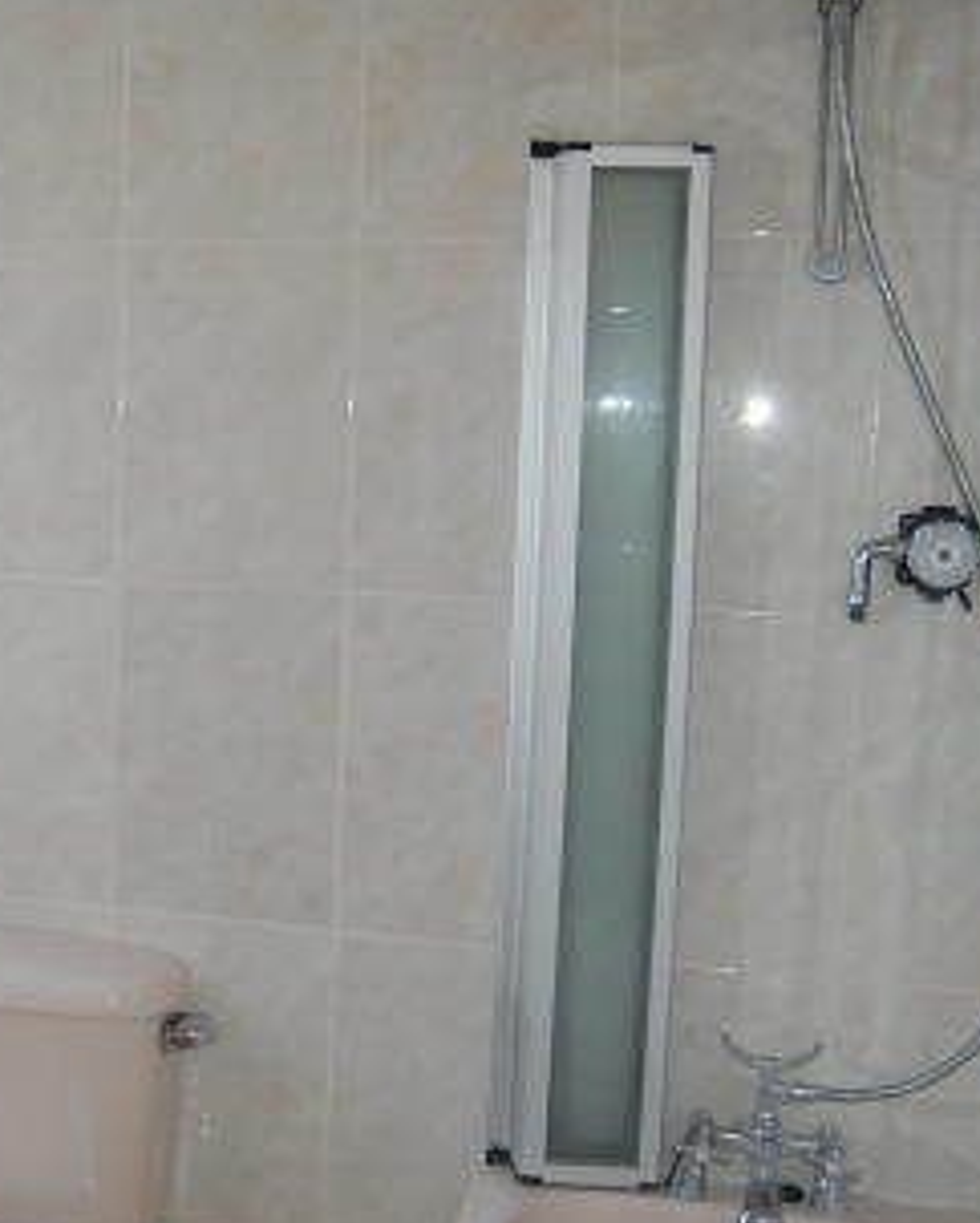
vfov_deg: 36.0
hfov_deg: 27.7
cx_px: 28
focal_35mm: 52
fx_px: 1883
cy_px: 656
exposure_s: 1/100
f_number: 3.5
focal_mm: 18
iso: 400
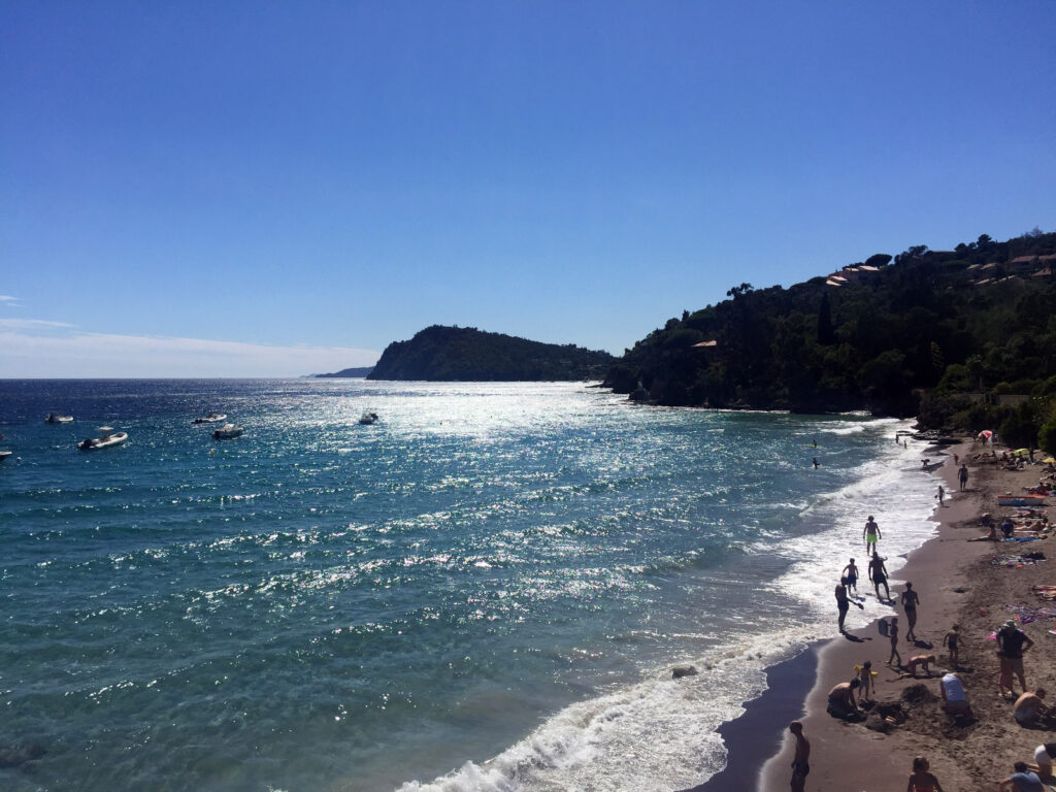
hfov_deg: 61.7
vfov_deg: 48.2
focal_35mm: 29
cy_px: 396
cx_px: 528
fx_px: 885
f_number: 2.2
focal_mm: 4.15
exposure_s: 1/4950
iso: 32
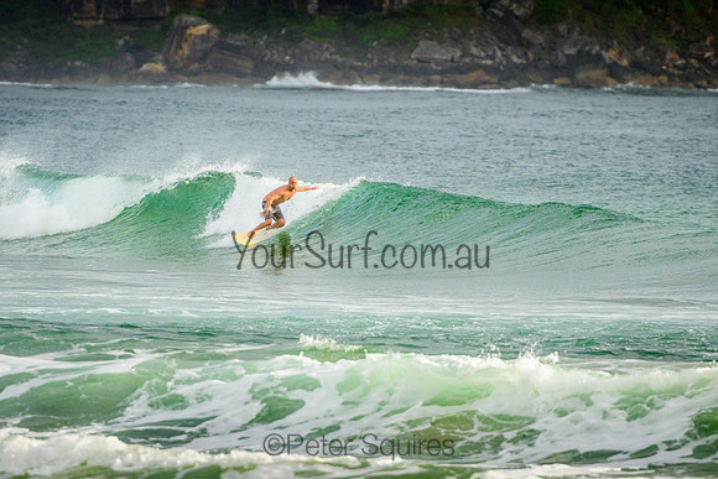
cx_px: 338
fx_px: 10973
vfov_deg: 2.5
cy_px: 232
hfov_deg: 3.7
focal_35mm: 550
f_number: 5.6
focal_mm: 400
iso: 900
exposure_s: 1/2000
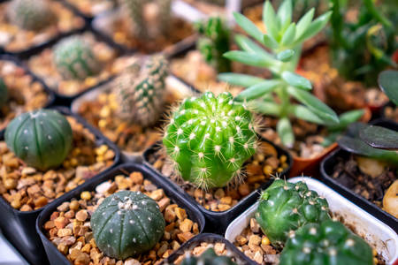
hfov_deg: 37.9
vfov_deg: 25.8
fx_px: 580
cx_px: 199
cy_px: 132
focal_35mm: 52
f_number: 2.5
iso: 1000
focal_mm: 35
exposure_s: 1/60
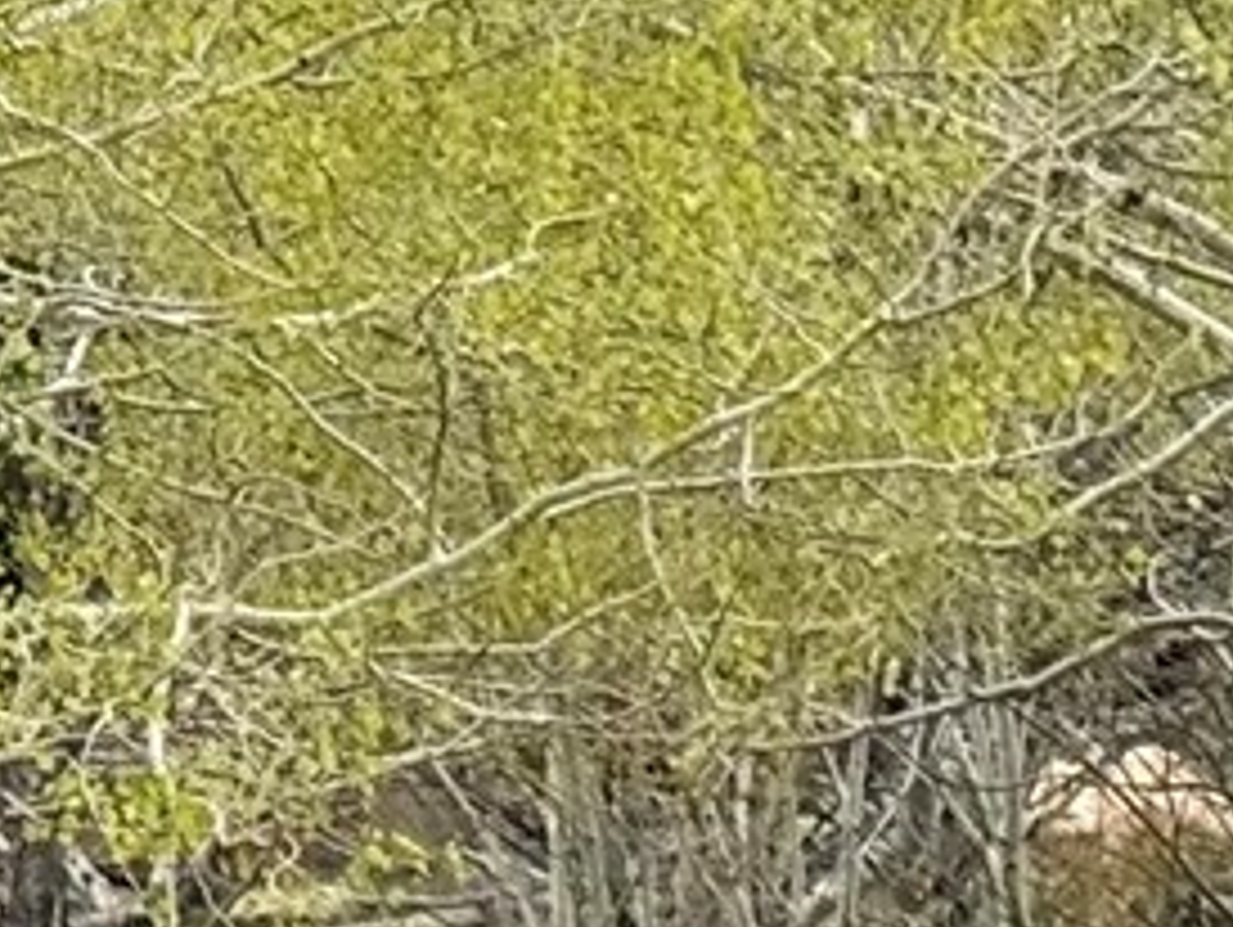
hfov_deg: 6.5
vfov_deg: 5.2
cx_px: -2254
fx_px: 9982
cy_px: -868
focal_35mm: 280
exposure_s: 1/7937
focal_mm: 6.76
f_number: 1.78
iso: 64
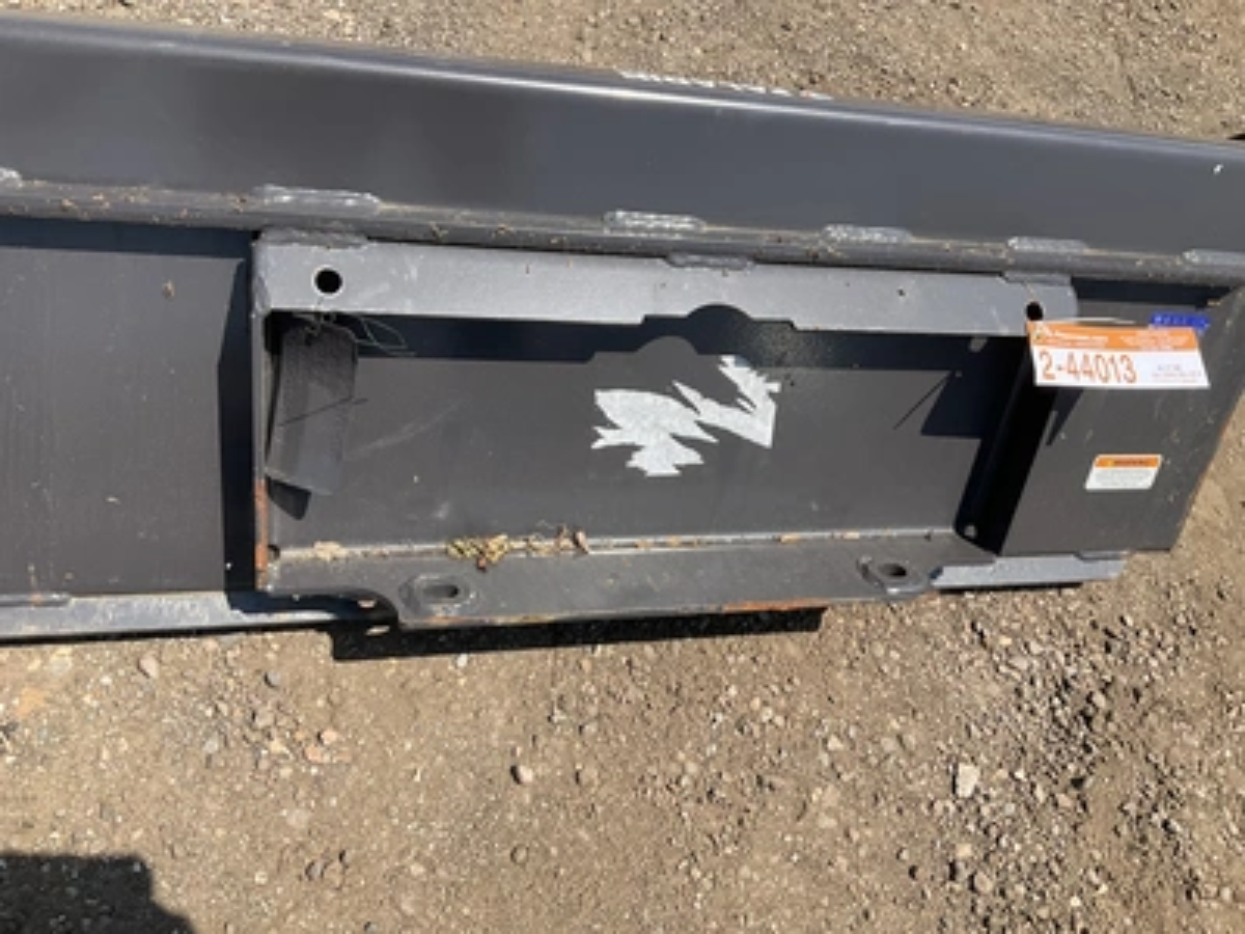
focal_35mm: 29
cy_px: 467
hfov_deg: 61.7
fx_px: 1043
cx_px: 622
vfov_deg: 48.2
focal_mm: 3
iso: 25
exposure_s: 1/1250
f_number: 1.8
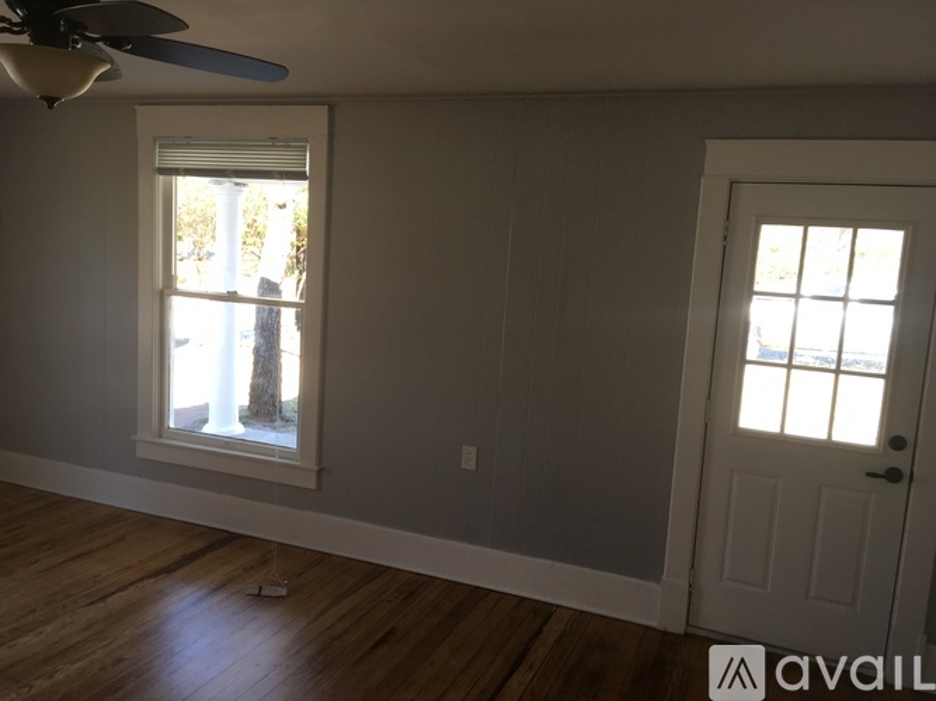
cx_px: 468
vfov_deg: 48.2
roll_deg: -5.4
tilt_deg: -6.1
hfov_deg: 61.7
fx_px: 784
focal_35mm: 29
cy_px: 350
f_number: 2.2
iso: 32
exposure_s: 1/60
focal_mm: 4.15
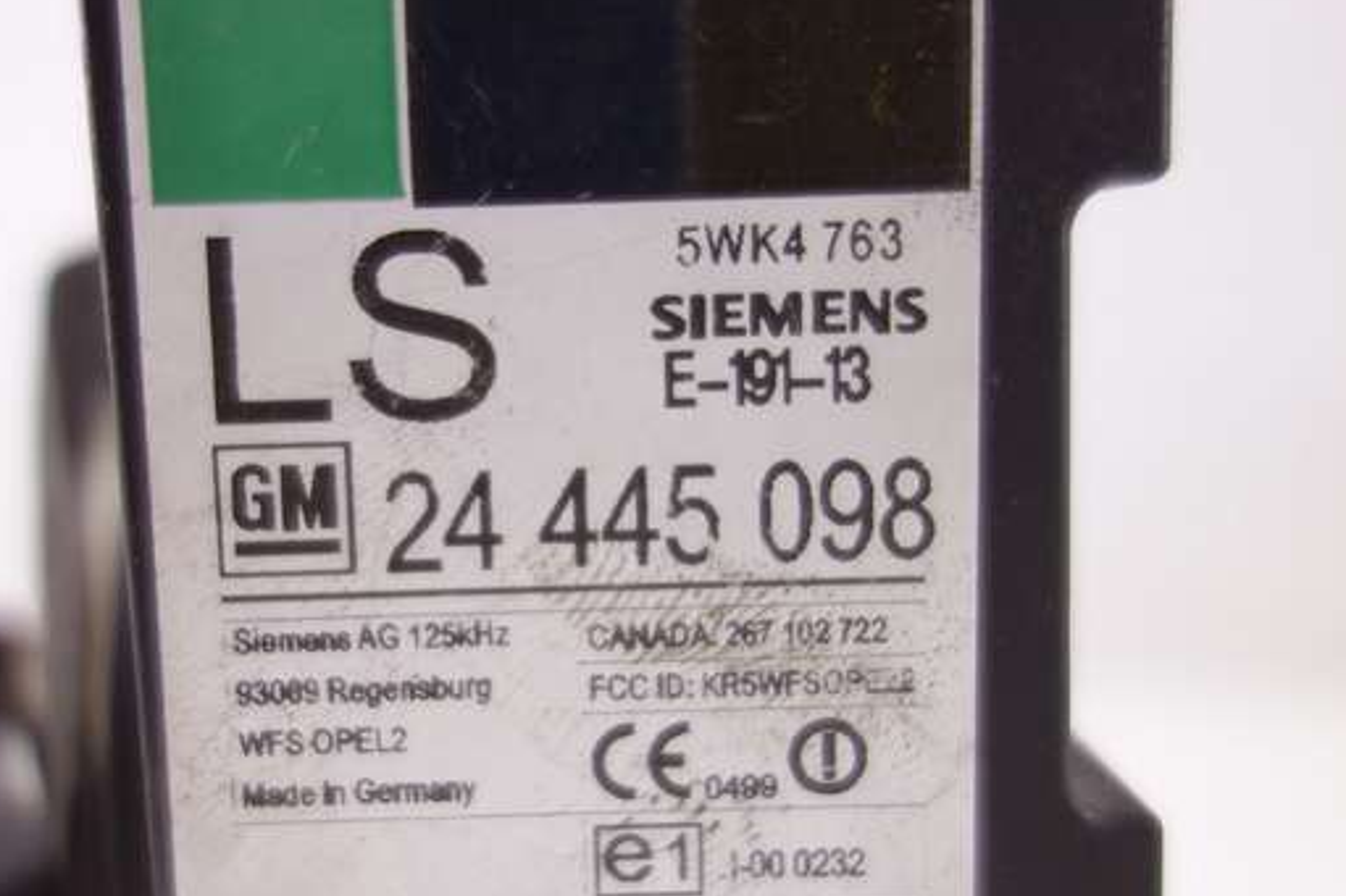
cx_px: 534
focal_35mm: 42
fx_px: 1570
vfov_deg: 31.9
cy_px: 441
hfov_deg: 46.1
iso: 125
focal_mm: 10.4
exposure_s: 1/100
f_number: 1.8
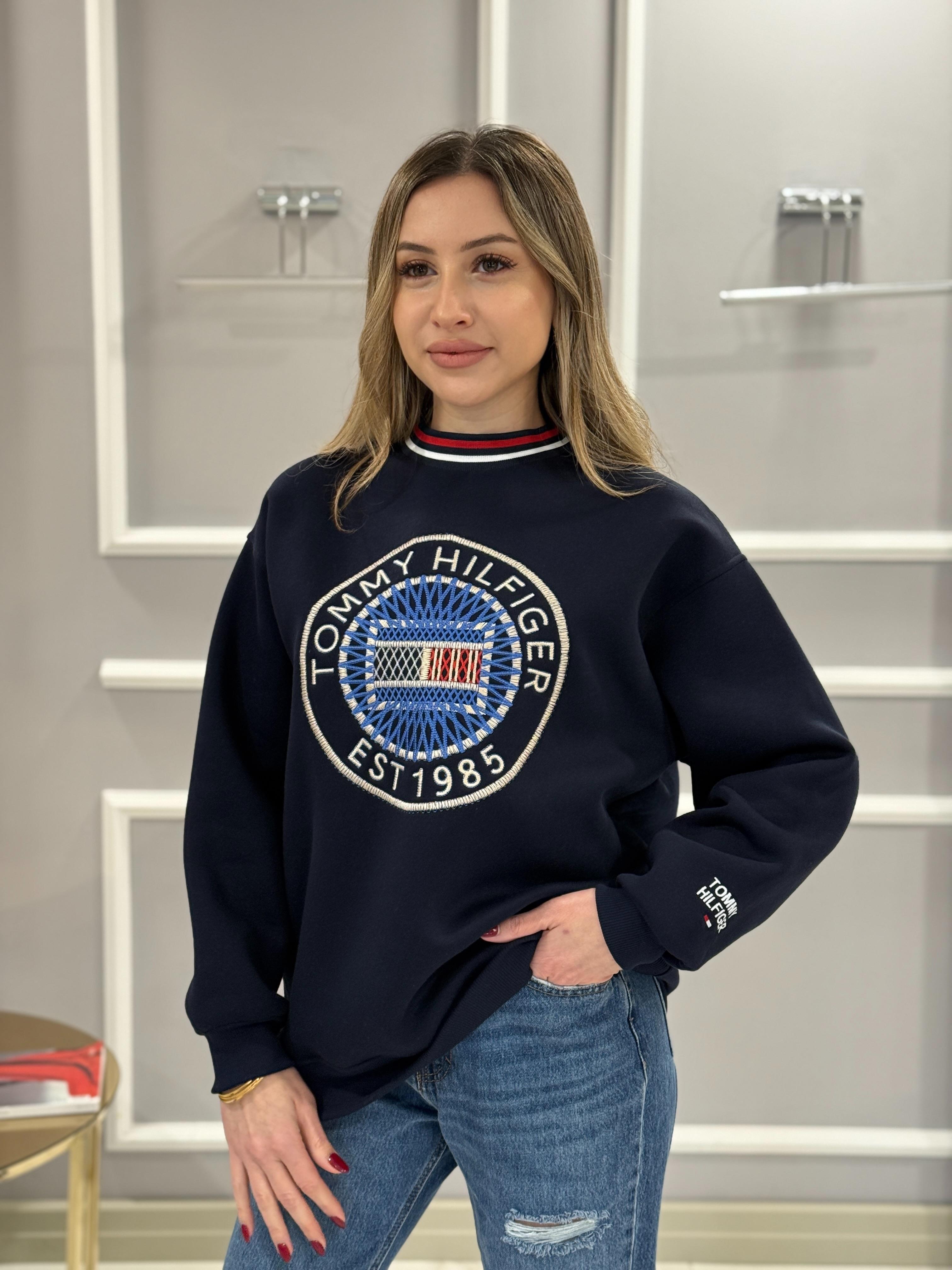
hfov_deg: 30.3
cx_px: 476
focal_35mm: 48
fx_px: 1760
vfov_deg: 39.7
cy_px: 635
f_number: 1.78
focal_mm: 6.76
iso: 200
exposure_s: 1/50
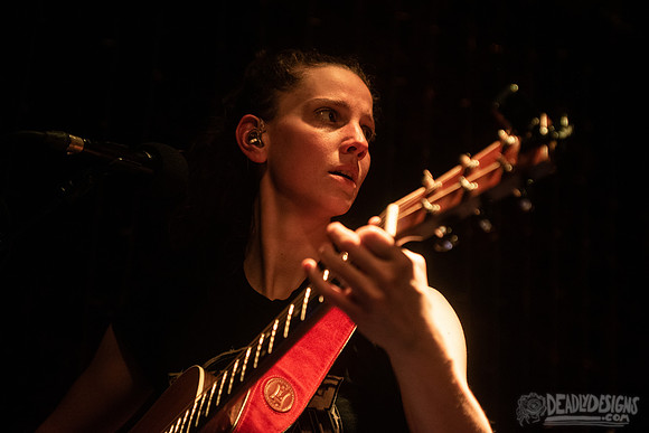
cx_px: 290
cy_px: 194
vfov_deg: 17.6
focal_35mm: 77
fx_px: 1395
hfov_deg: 26.2
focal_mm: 70
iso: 3200
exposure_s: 1/160
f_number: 3.2
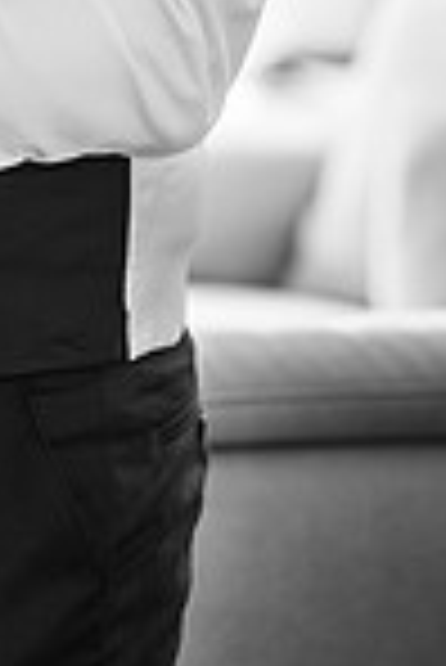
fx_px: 4783
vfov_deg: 7.8
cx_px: -178
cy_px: -328
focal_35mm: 258
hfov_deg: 5.3
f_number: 1.8
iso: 280
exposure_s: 1/200
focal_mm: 85
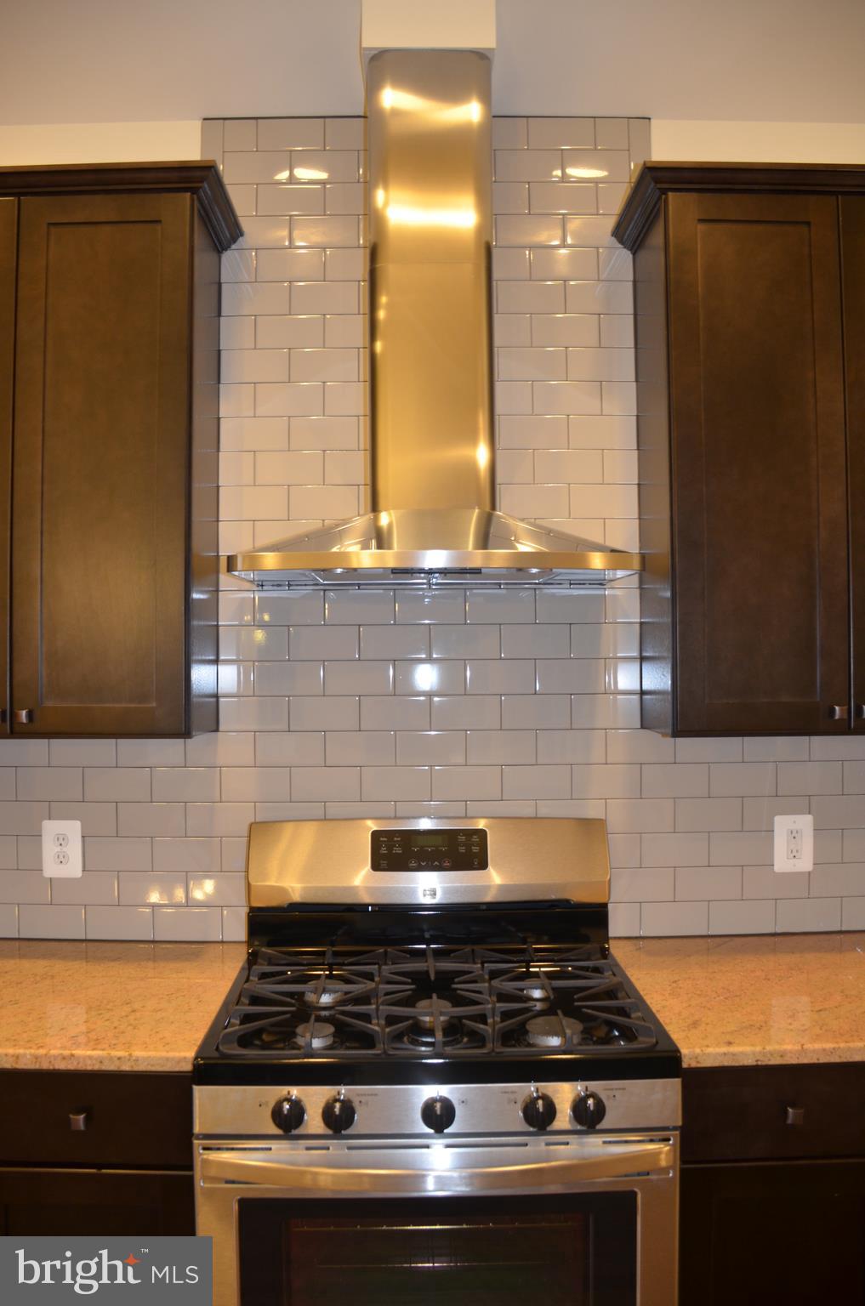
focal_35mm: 27
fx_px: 978
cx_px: 432
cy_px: 653
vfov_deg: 67.5
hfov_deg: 47.7
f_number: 3.5
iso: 560
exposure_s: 1/30
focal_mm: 18
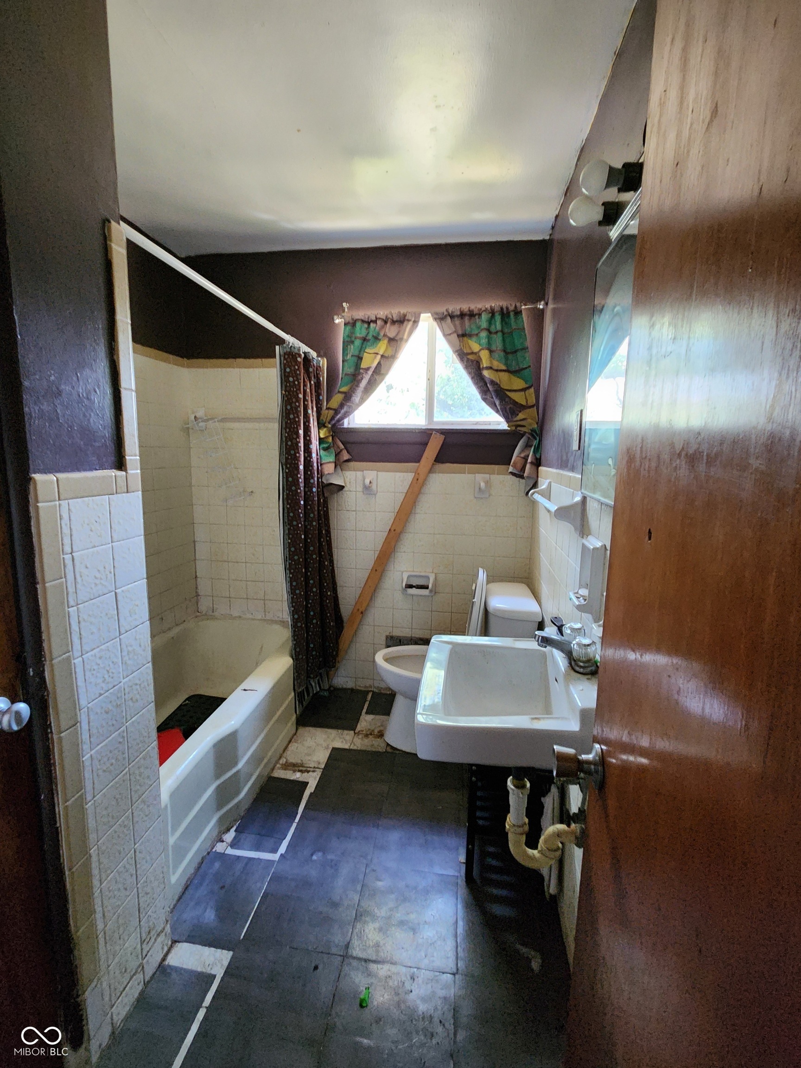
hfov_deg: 89.9
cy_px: 534
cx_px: 400
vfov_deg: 106.2
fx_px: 401
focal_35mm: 13
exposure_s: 1/30
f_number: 2.2
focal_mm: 2.2
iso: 640
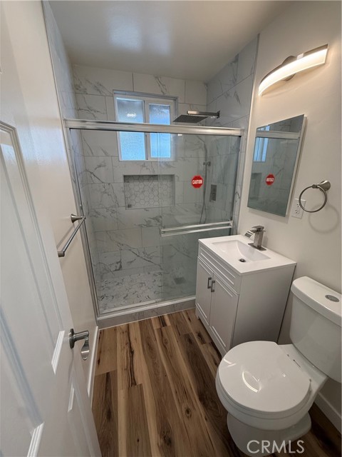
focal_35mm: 14
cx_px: 171
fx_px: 184
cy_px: 228
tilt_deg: -17.5
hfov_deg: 85.7
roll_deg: -0.5
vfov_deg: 102.1
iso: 160
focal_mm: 2.22
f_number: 2.2
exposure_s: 1/120
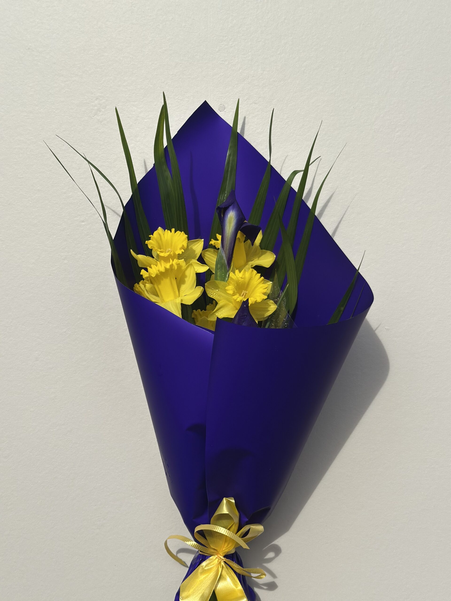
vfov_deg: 39.7
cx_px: 226
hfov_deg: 30.3
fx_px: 834
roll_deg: -0.7
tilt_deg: +2.7
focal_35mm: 48
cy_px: 300
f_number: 1.78
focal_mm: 6.86
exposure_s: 1/8929
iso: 100
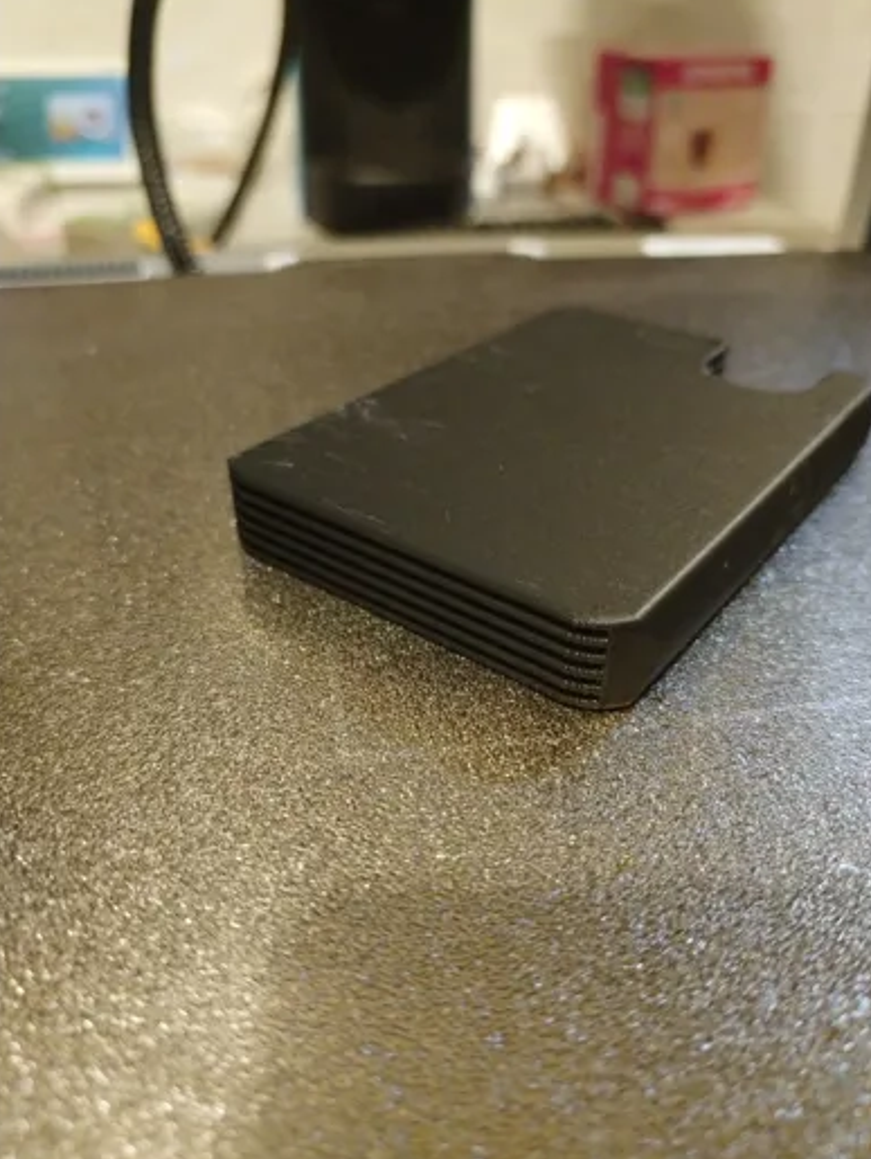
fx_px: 1005
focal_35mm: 30
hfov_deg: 46.8
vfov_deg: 59.9
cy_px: 582
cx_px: 443
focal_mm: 4.75
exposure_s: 1/25
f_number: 1.8
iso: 1487
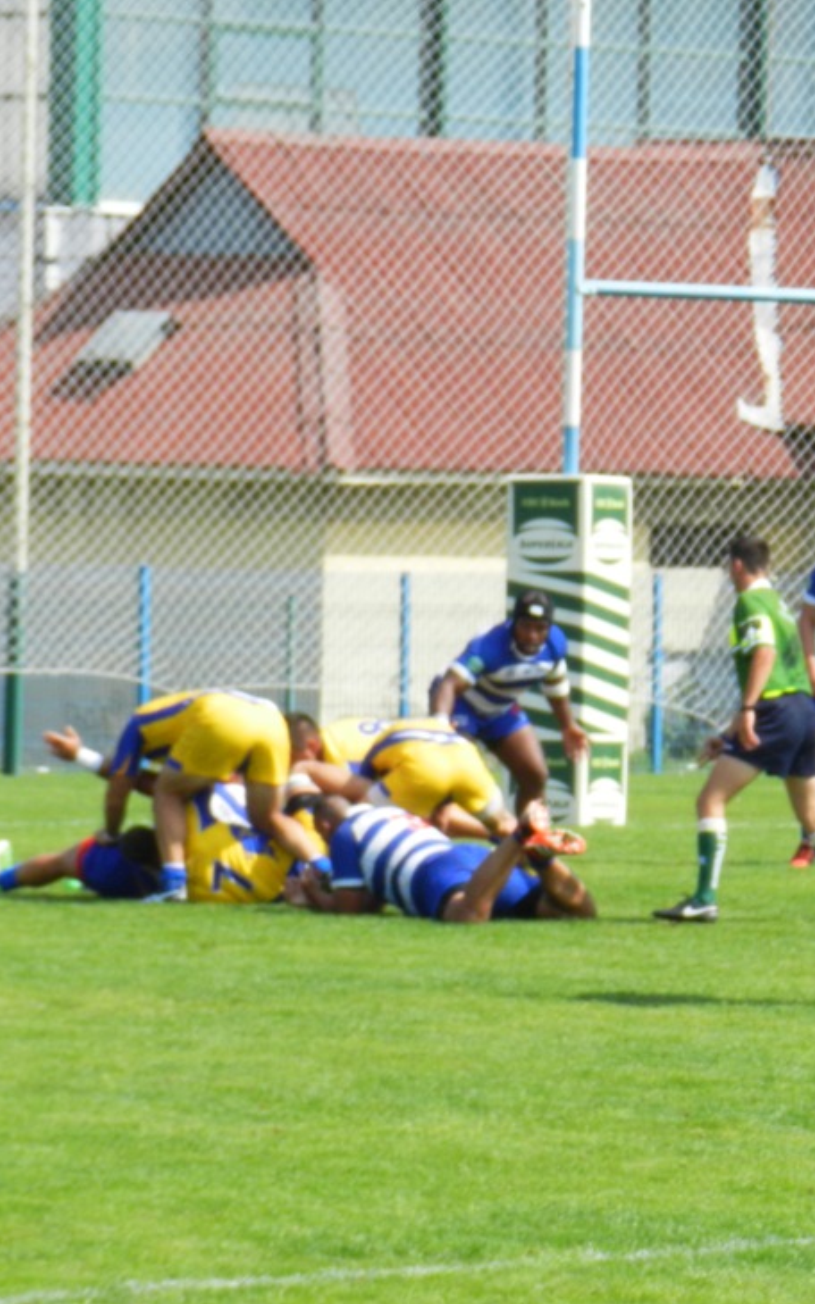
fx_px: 10097
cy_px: 682
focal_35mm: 284
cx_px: 701
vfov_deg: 7.4
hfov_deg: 4.6
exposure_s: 1/500
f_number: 5.5
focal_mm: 34
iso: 160
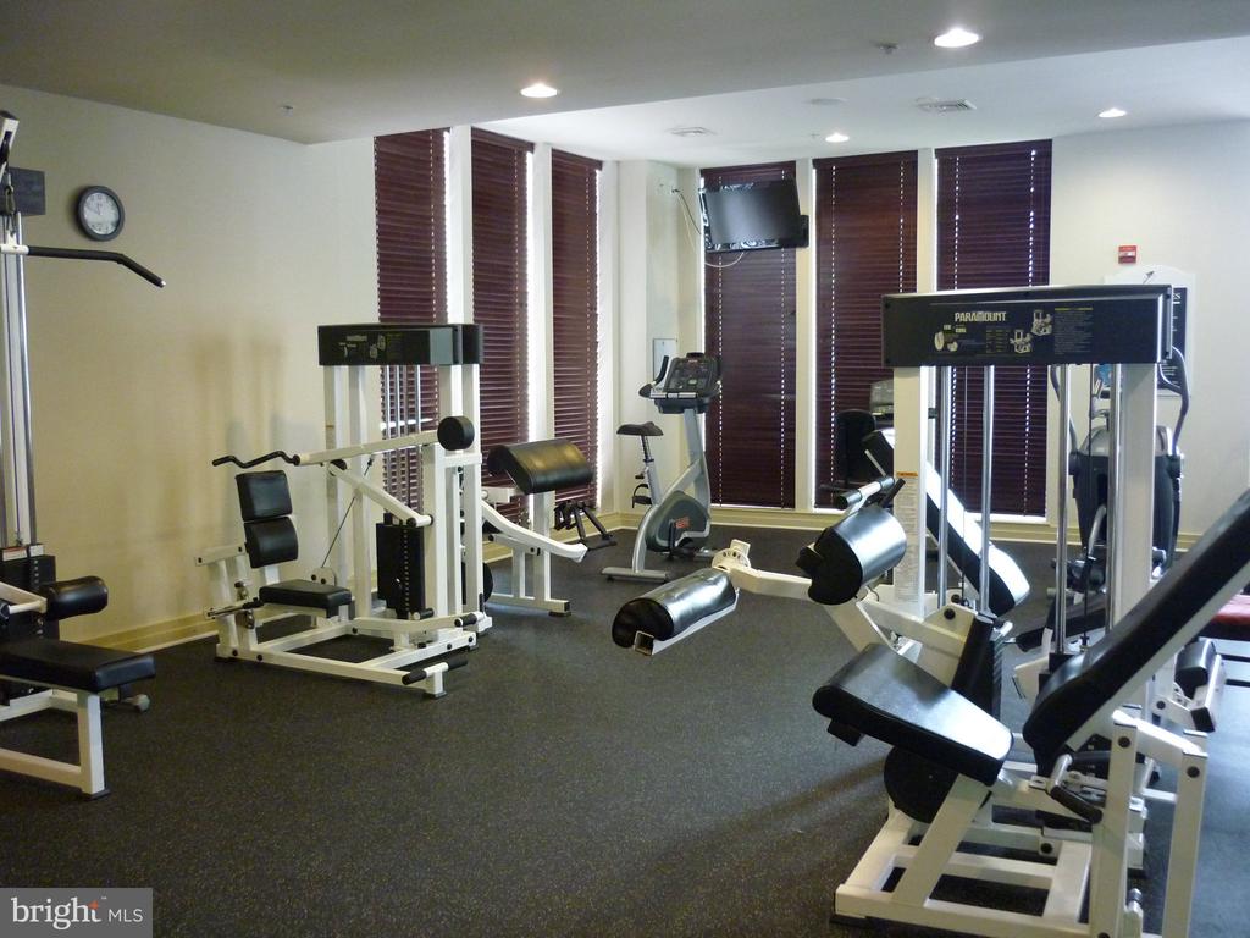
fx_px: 1192
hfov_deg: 55.4
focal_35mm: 33
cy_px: 469
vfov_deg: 42.9
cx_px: 625
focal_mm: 5.5
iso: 400
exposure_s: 1/20
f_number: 2.8
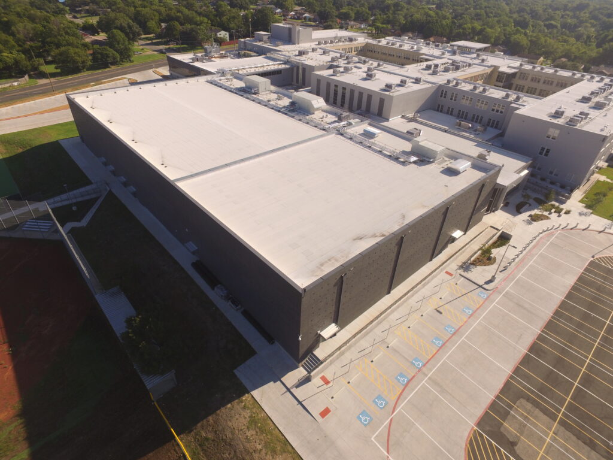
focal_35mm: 20
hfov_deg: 81.7
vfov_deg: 66.0
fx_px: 354
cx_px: 306
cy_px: 230
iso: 100
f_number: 2.8
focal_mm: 3.61
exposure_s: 1/965
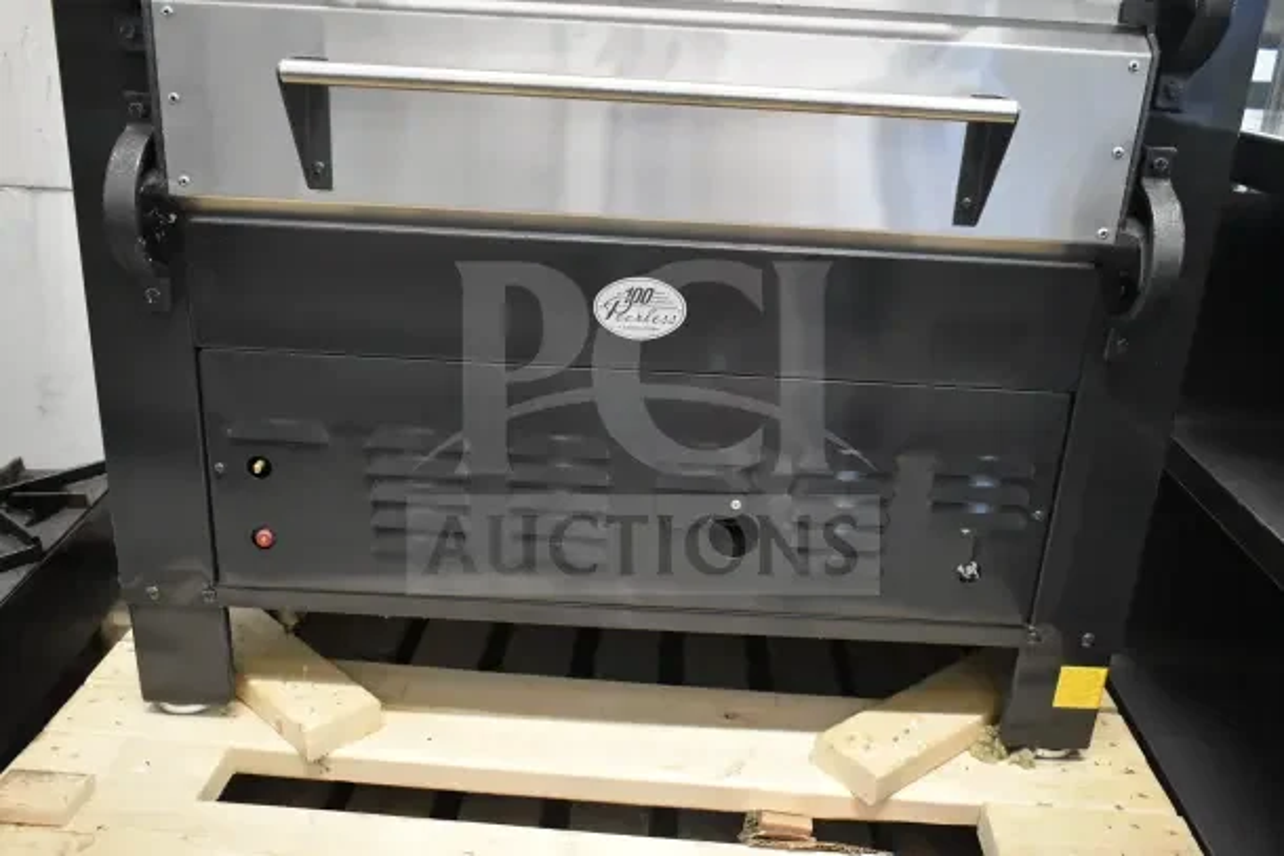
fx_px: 1124
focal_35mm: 32
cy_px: 428
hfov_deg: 59.5
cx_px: 642
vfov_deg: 41.7
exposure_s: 1/100
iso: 6400
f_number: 5
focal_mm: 21
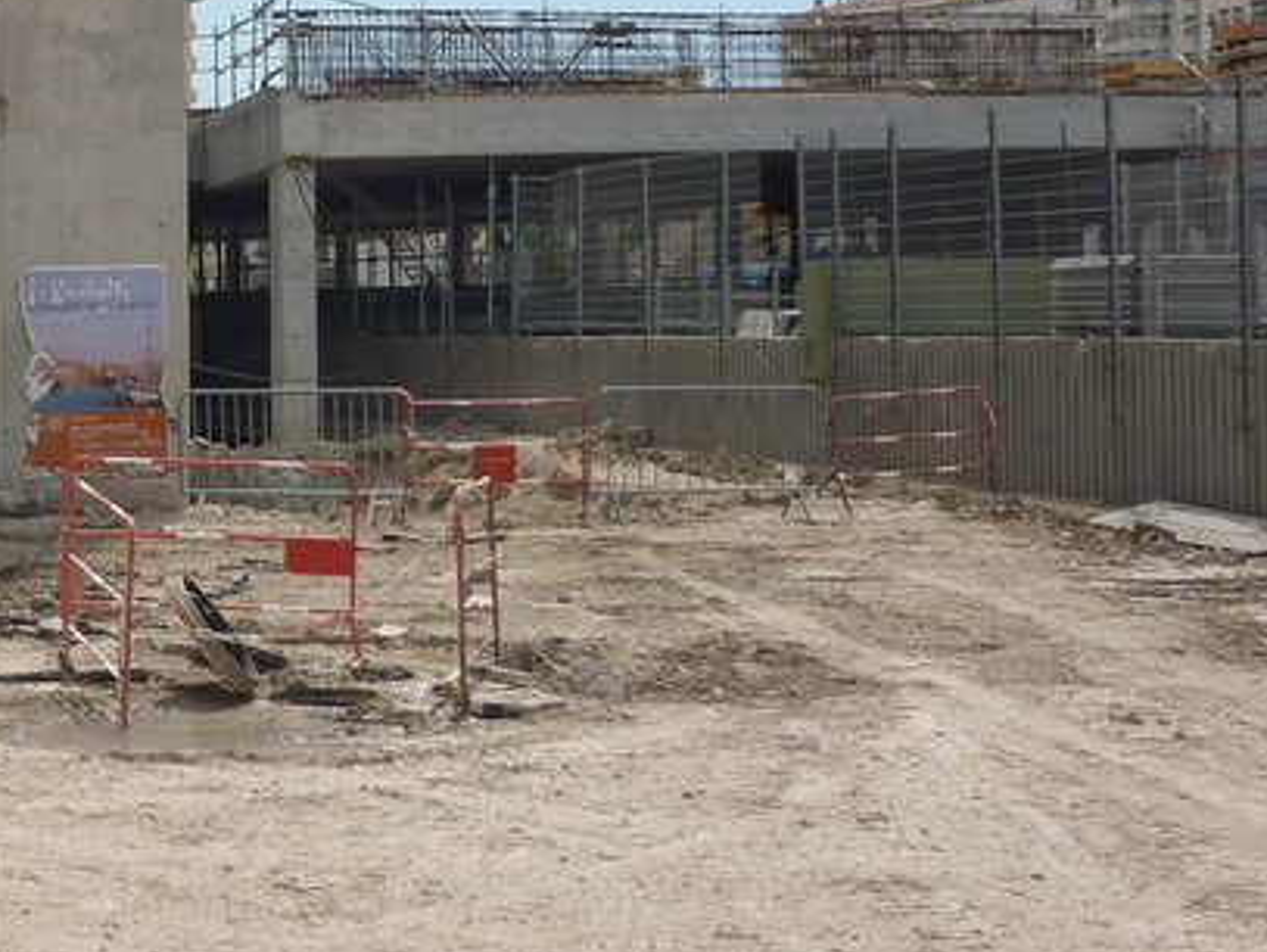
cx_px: 47
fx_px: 2967
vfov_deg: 18.1
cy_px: 224
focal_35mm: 81
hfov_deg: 23.3
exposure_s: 1/250
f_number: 8
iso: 80
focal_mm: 5.5
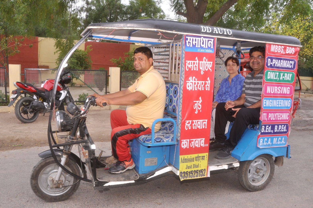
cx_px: 156
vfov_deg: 43.5
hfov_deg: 62.0
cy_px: 104
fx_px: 261
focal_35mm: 30
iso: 500
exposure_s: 1/125
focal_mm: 20
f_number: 5
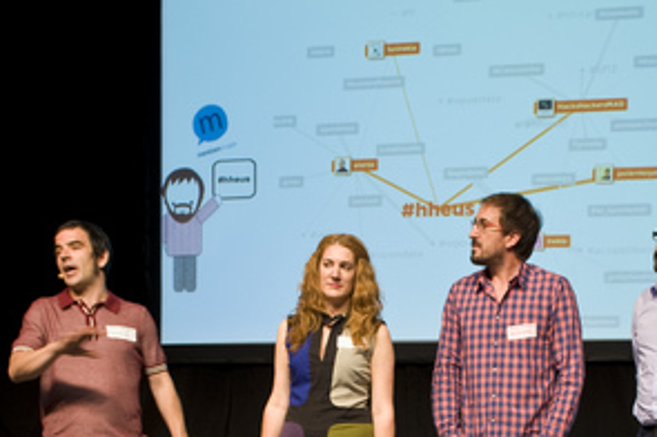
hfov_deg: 34.8
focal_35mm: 57
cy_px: 491
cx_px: 432
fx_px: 1039
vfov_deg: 22.3
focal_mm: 24
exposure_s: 1/60
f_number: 4.5
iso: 400
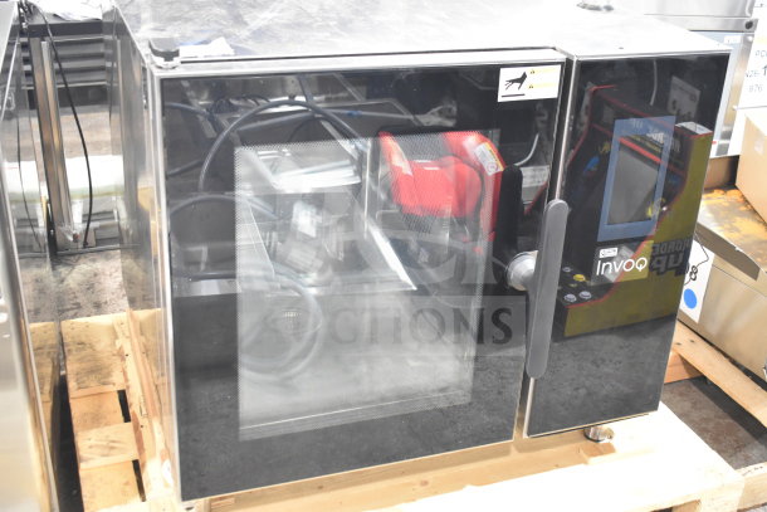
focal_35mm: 44
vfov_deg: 30.9
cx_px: 384
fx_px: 927
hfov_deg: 45.0
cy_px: 256
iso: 3200
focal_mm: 29
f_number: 4.2
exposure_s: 1/50
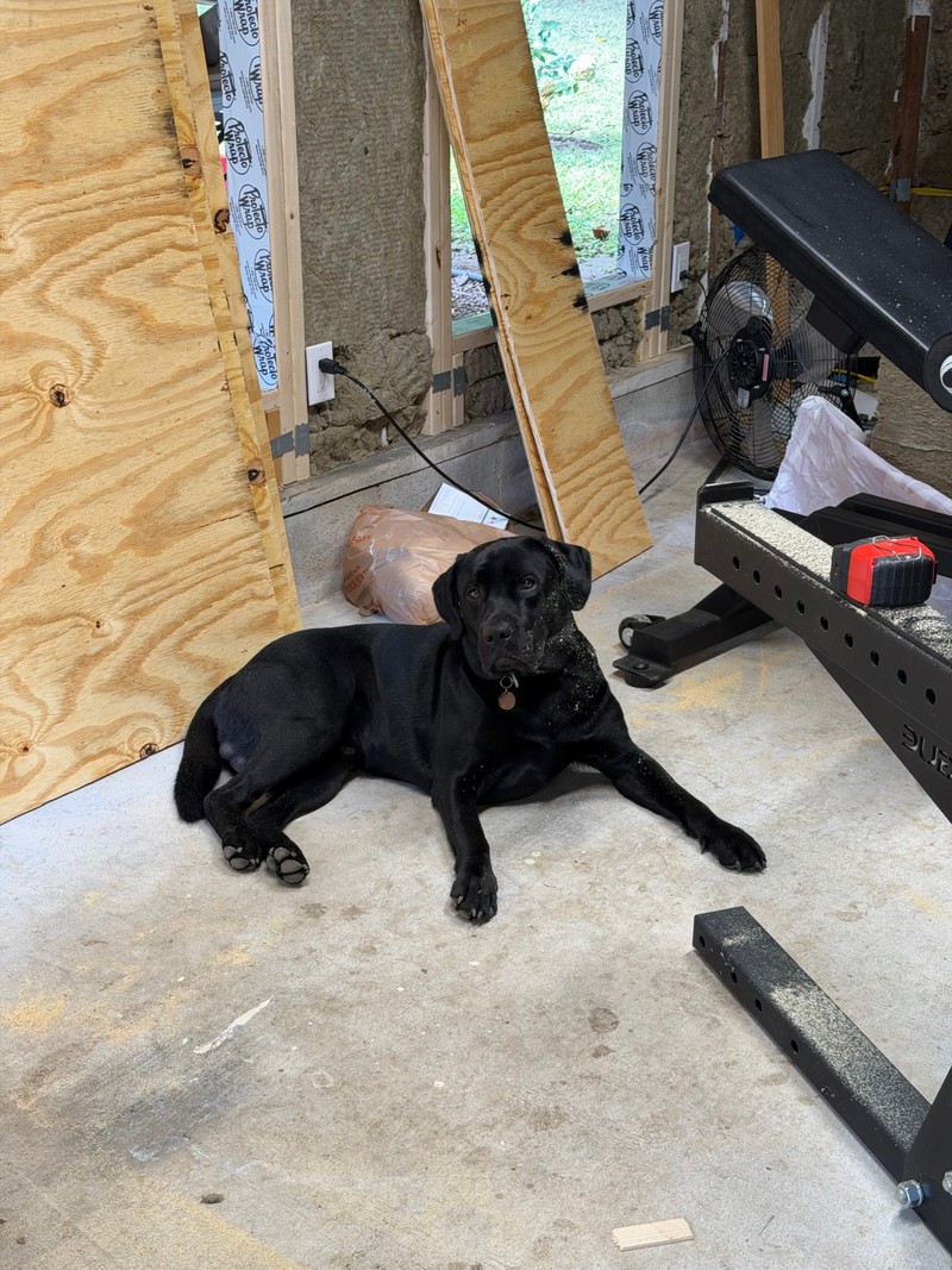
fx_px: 1760
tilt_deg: -23.9
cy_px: 635
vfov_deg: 39.7
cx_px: 476
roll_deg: -1.0
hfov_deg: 30.3
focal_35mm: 48
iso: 80
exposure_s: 1/120
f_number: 1.78
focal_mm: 6.76
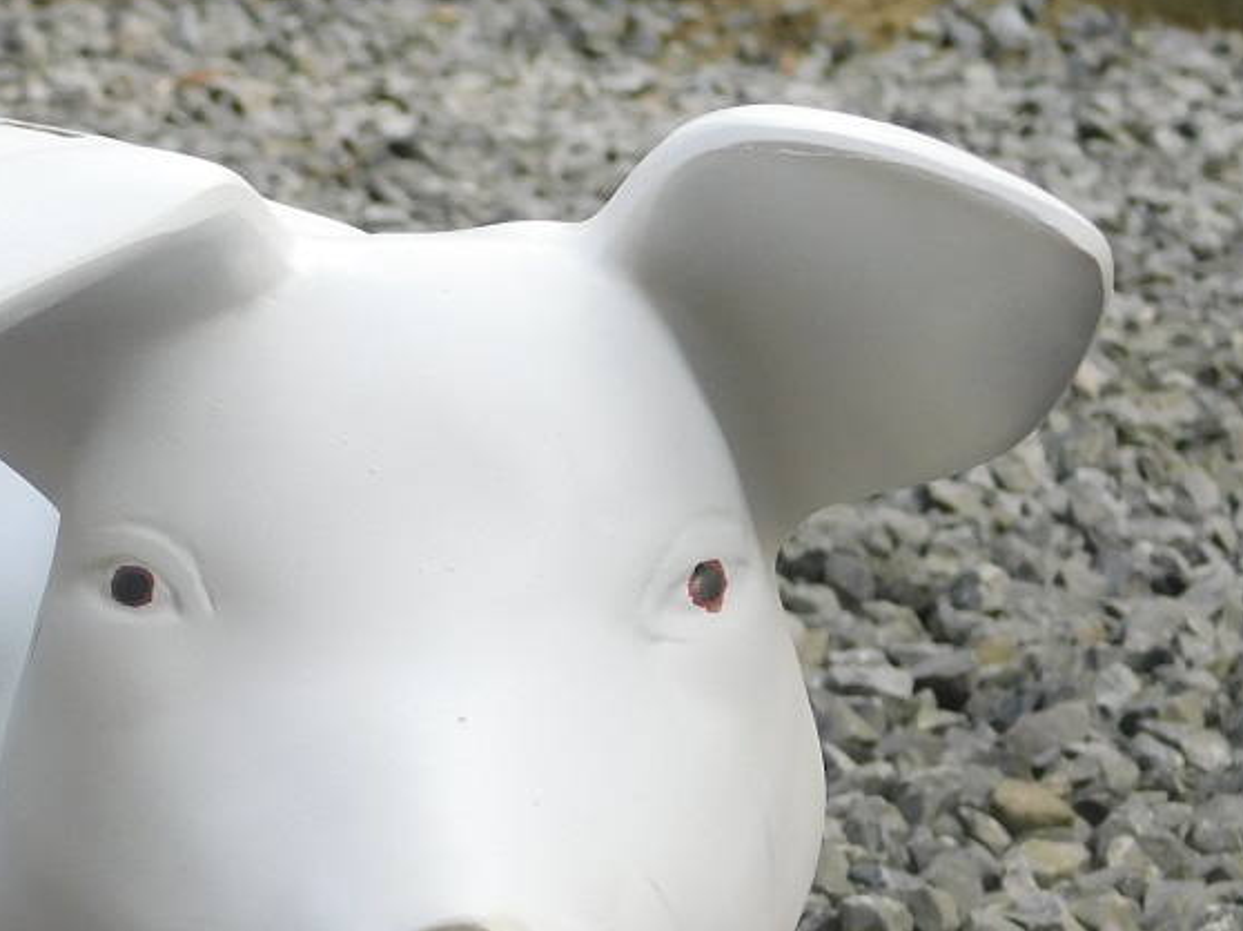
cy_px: 949
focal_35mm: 188
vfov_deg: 7.9
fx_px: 6748
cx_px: 27
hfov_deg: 10.4
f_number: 4.5
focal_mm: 16.1
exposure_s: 1/200
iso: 125
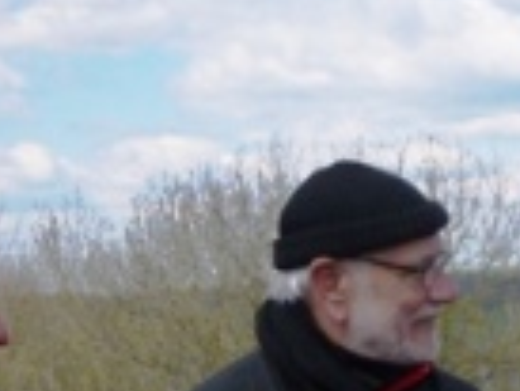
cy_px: 421
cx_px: 934
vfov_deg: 10.1
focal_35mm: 145
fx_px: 2180
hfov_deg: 12.4
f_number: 3.4
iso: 100
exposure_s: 1/800
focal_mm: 5.6
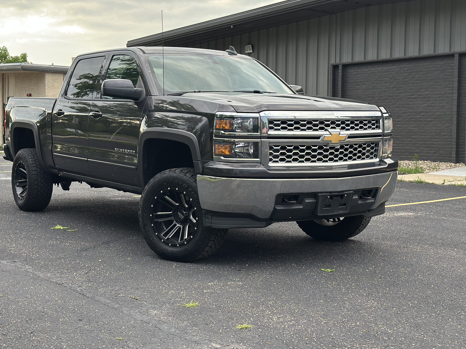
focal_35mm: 54
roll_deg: +0.4
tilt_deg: -0.8
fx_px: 727
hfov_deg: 35.5
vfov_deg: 27.0
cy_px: 155
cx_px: 209
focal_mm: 6.86
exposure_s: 1/291
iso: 80
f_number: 1.78
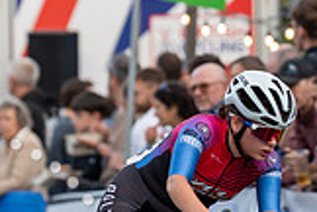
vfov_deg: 2.6
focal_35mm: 519
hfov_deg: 4.0
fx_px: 4570
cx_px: 252
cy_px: 209
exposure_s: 1/800
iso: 400
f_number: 3.2
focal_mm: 145
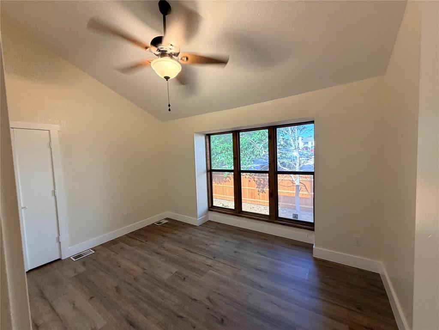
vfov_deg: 85.7
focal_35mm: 14
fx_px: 178
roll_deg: +2.5
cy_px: 165
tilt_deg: -4.0
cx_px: 220
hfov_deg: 102.1
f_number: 2.2
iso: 250
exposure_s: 1/60
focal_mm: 2.22
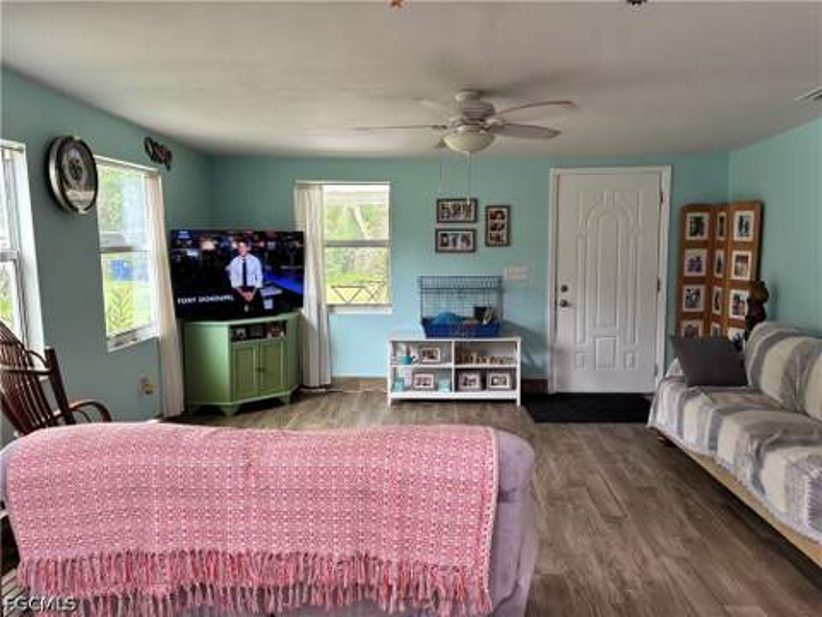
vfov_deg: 53.1
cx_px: 411
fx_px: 617
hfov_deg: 67.3
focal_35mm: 26
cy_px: 308
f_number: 1.6
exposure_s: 1/60
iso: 200
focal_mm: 5.96
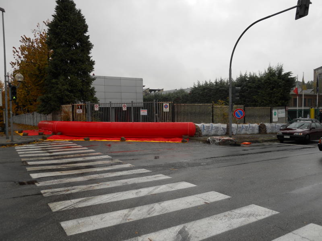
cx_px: 161
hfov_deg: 63.4
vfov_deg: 49.7
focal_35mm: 28
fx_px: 260
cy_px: 120
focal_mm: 5
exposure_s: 1/250
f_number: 2.7
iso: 80
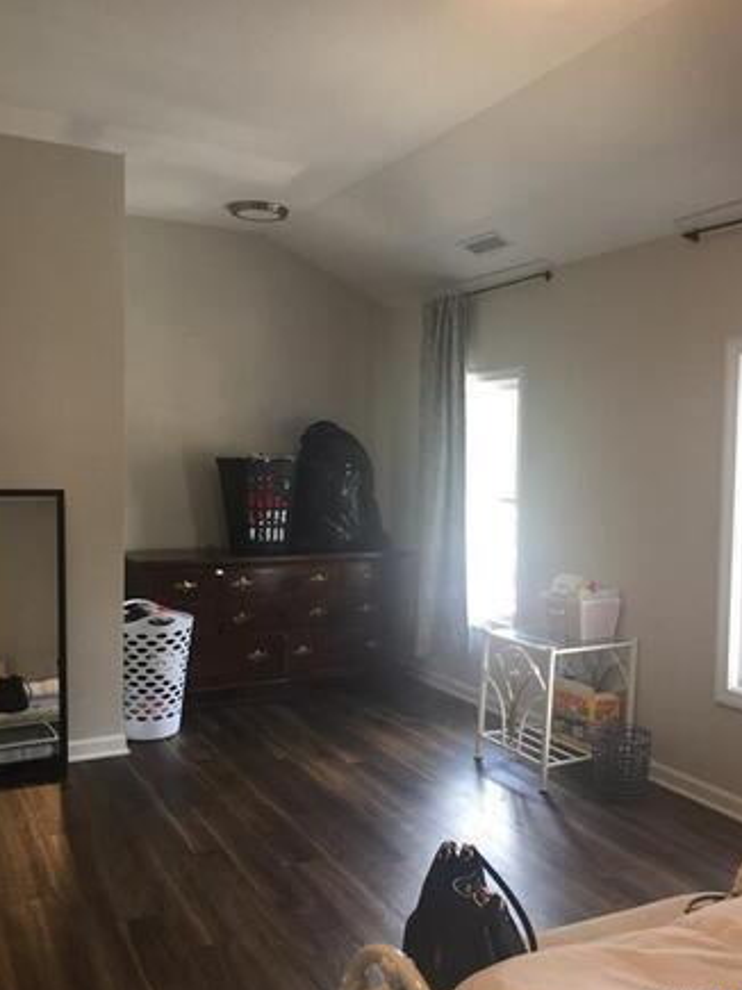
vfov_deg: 56.8
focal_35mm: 32
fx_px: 915
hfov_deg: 44.1
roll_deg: -0.3
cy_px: 508
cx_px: 391
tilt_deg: -3.5
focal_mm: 4.15
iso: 50
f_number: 2.2
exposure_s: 1/30
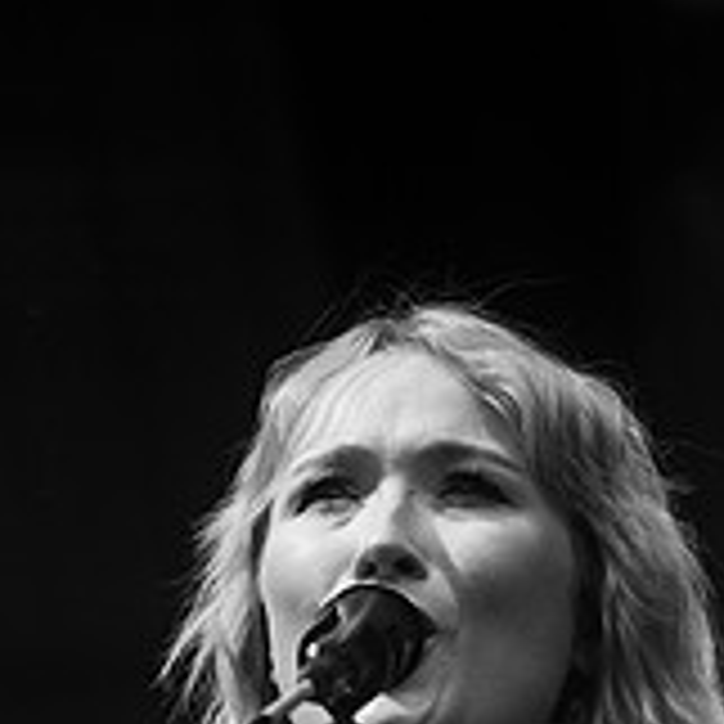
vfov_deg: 6.4
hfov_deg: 6.4
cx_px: 258
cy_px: 775
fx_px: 6460
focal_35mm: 273
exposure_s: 1/250
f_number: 3.2
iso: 1000
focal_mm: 80
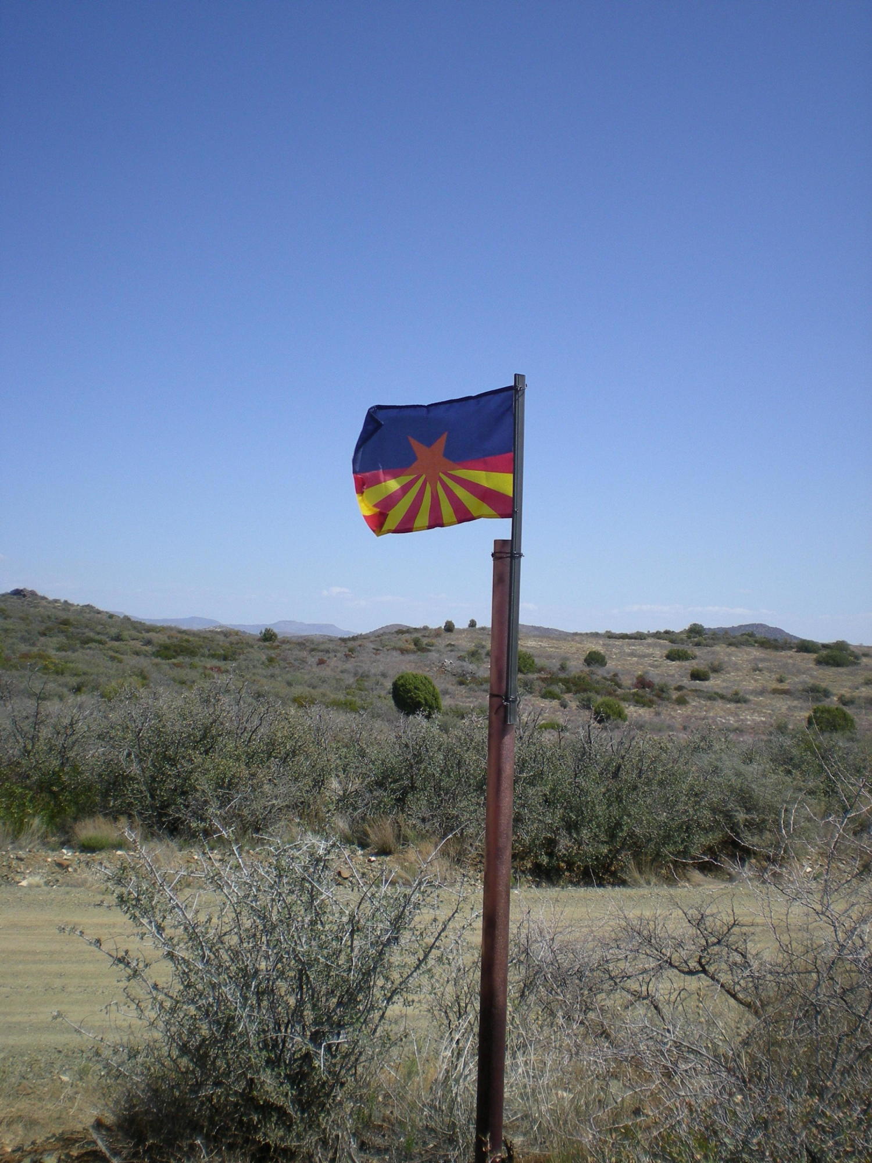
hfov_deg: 37.7
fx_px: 1276
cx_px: 436
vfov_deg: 49.0
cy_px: 582
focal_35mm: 38
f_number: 4.6
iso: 50
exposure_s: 1/438
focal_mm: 6.3
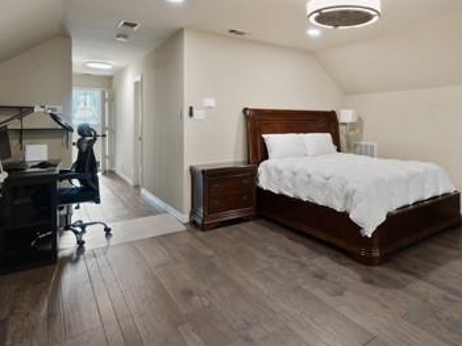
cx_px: 341
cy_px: 122
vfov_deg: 57.8
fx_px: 307
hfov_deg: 69.5
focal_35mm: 23
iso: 640
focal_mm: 14
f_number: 9
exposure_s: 1/1.67
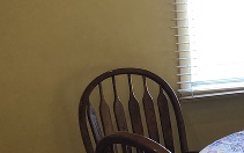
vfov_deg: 14.5
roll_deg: +1.2
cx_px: 350
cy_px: 67
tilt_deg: -9.4
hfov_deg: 20.3
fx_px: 599
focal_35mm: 90
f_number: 1.8
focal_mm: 3.99
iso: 40
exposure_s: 1/24
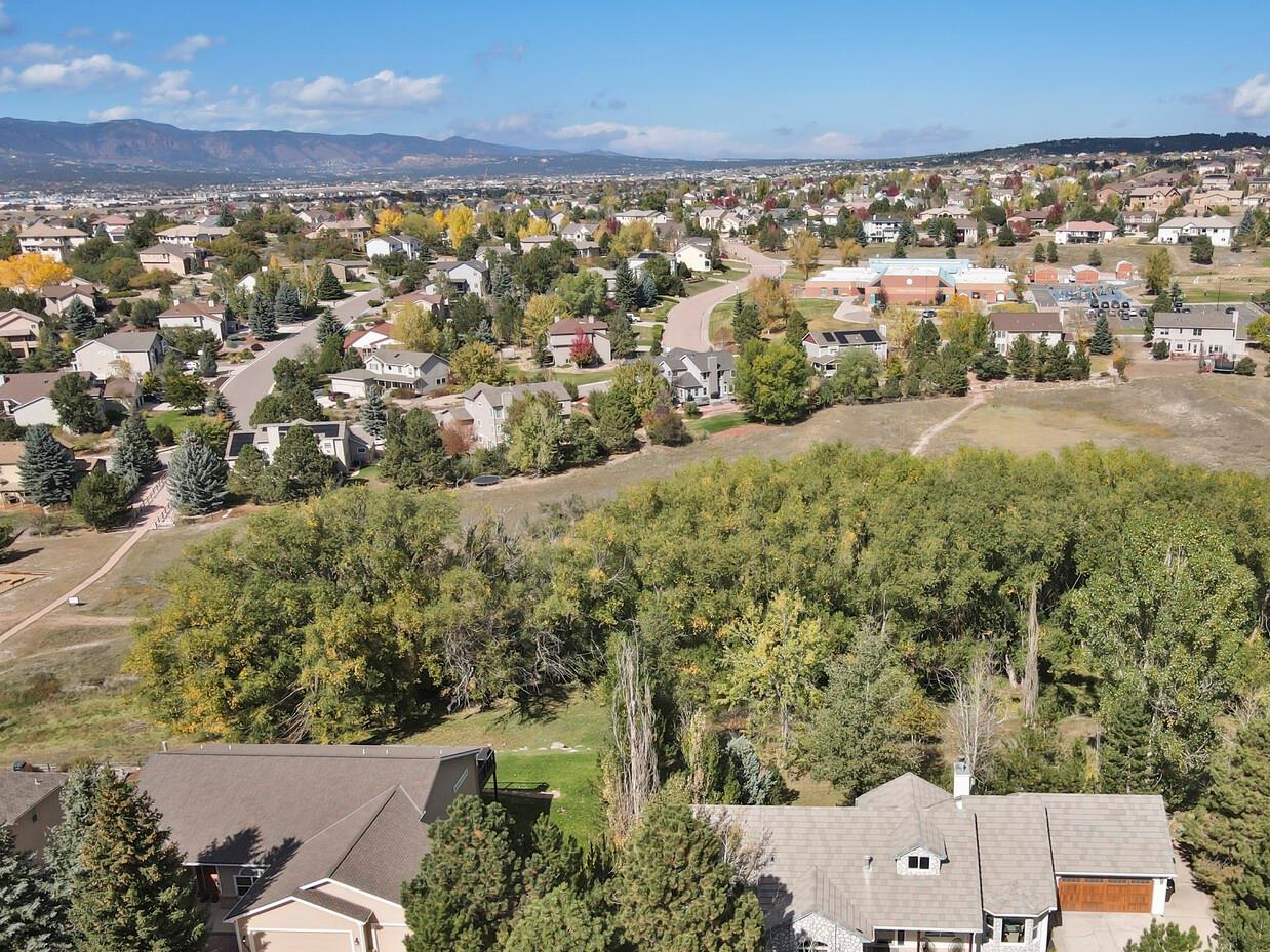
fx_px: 1138
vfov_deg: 45.2
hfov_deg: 57.6
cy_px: 575
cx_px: 796
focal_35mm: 31
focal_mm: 4.5
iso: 100
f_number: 2.8
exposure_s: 1/500
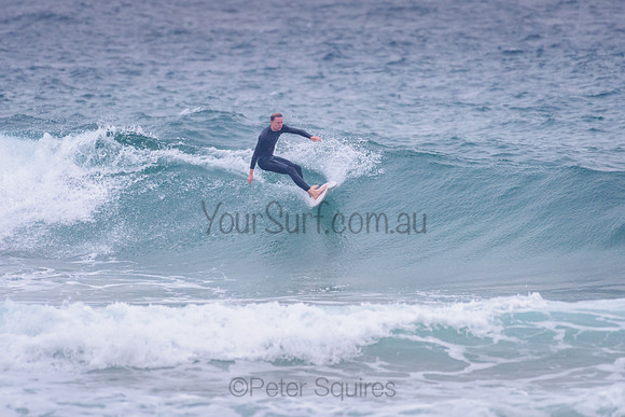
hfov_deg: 3.4
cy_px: 163
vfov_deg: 2.2
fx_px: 10643
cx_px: 296
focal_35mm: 613
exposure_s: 1/2000
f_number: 5.6
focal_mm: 500
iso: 1400
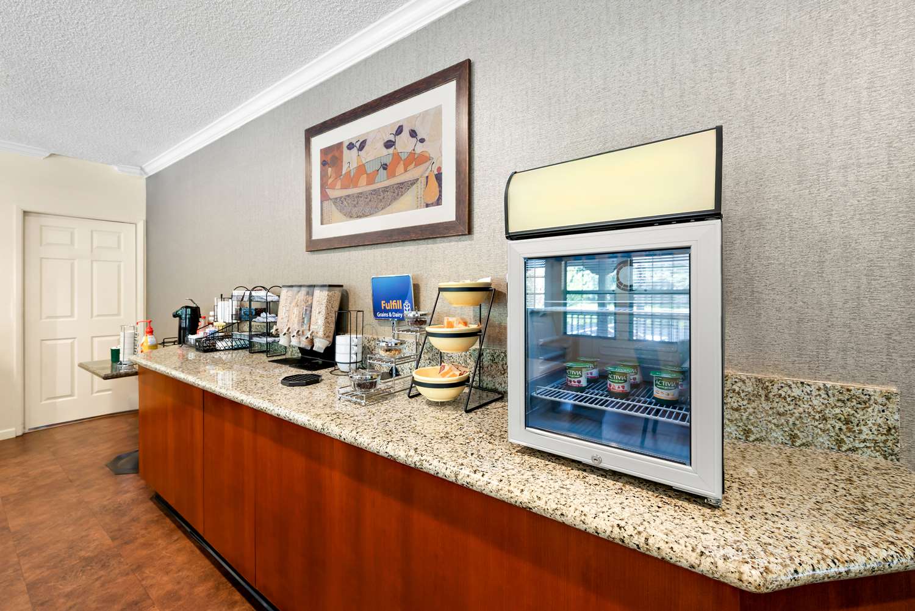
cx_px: 458
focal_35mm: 14
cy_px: 306
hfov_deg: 104.2
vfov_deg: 81.2
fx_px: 356
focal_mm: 14
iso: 250
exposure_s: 1.3
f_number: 10
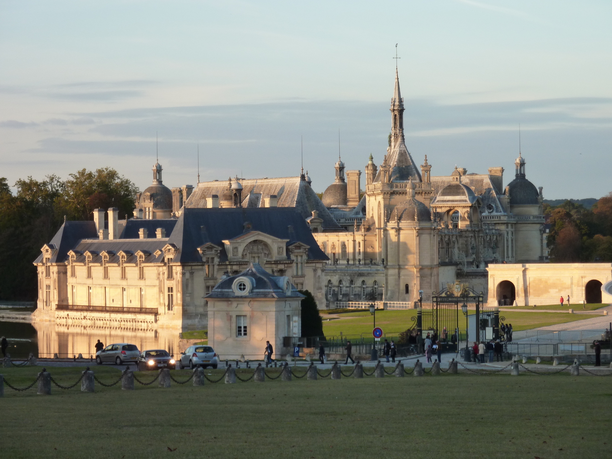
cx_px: 306
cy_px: 230
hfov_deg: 15.4
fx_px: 2263
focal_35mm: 128
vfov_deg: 11.6
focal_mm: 21
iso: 125
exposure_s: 1/100
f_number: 4.4
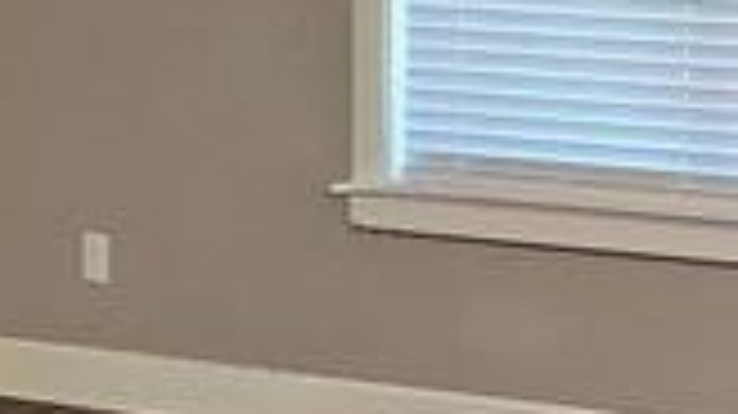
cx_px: 587
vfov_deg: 7.4
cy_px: 171
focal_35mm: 163
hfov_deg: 13.1
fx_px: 3188
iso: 1297
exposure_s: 1/60
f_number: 1.8
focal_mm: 5.56
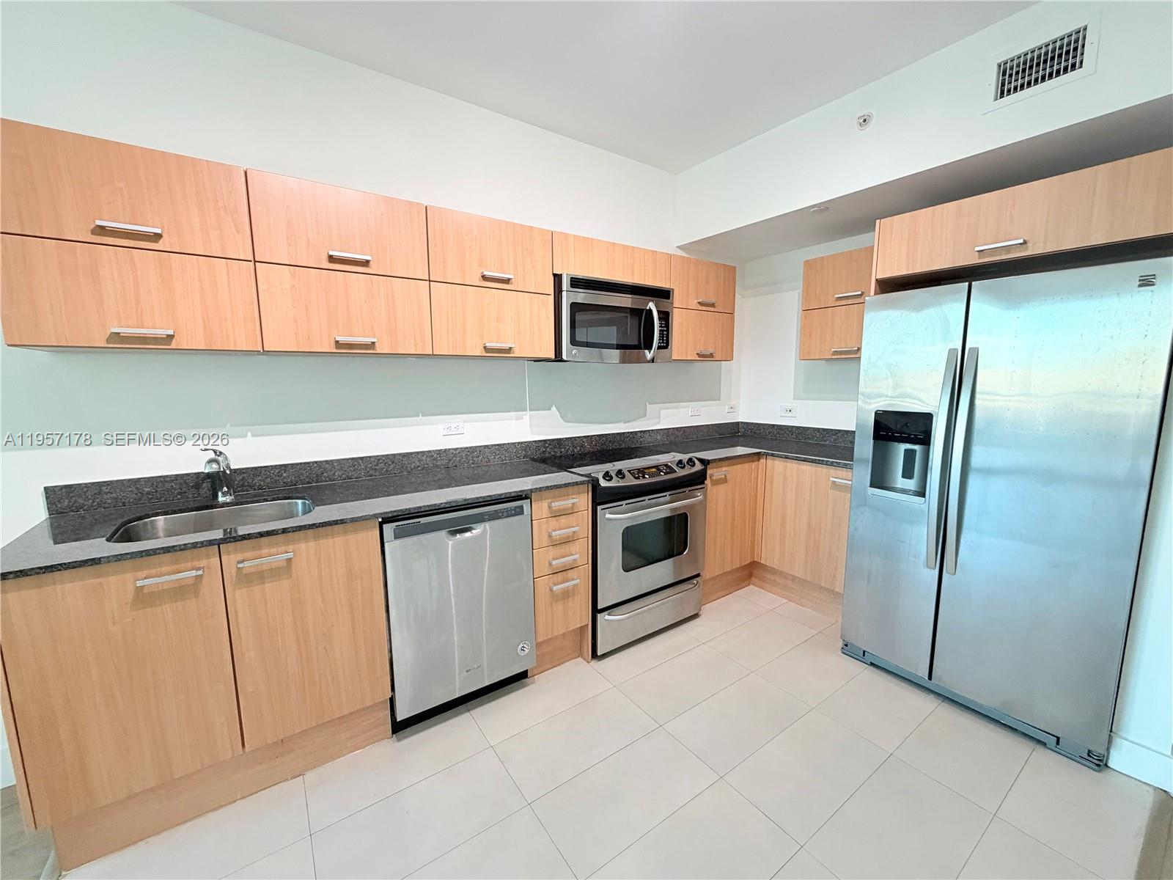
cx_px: 586
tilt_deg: -7.5
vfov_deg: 85.7
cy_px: 440
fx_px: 474
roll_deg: +0.0
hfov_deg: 102.1
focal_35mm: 14
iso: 250
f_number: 2.2
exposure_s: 1/60
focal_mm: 2.22
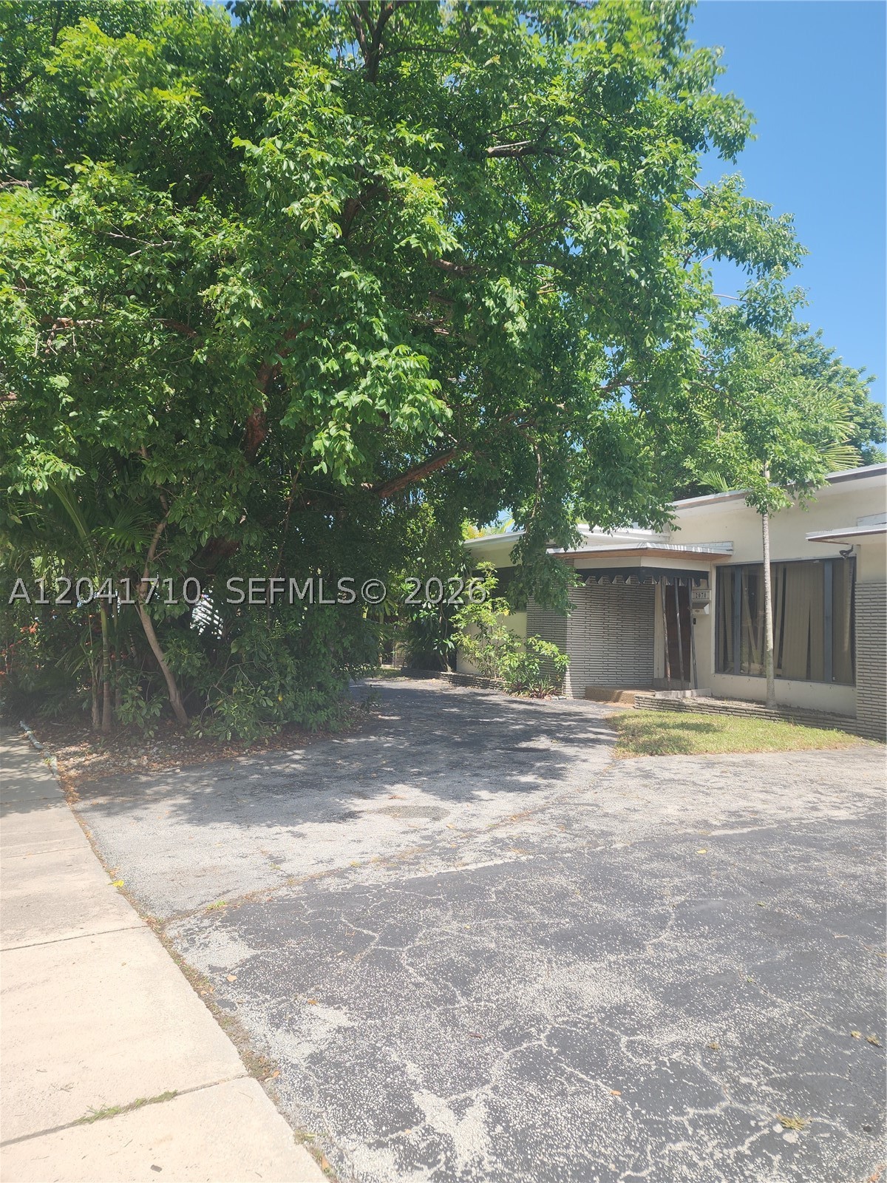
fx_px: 786
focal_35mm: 23
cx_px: 444
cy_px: 592
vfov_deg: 73.9
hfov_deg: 58.9
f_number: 1.8
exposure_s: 1/661
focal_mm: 6.4
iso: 12
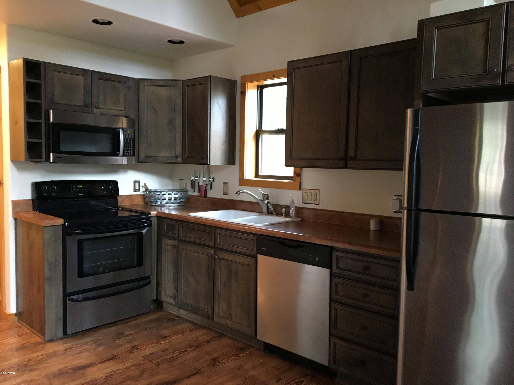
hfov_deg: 61.7
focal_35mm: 29
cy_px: 192
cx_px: 257
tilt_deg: -3.7
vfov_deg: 48.2
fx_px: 431
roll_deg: -1.2
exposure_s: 1/15
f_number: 2.2
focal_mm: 4.15
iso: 200
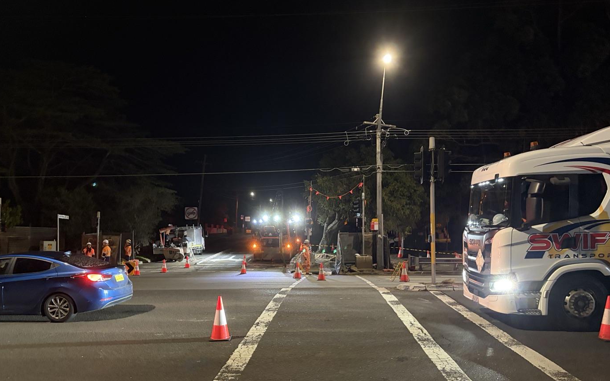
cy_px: 233
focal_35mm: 30
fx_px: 499
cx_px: 298
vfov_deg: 41.6
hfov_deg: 62.9
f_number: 1.6
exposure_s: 1/25
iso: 640
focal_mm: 5.96
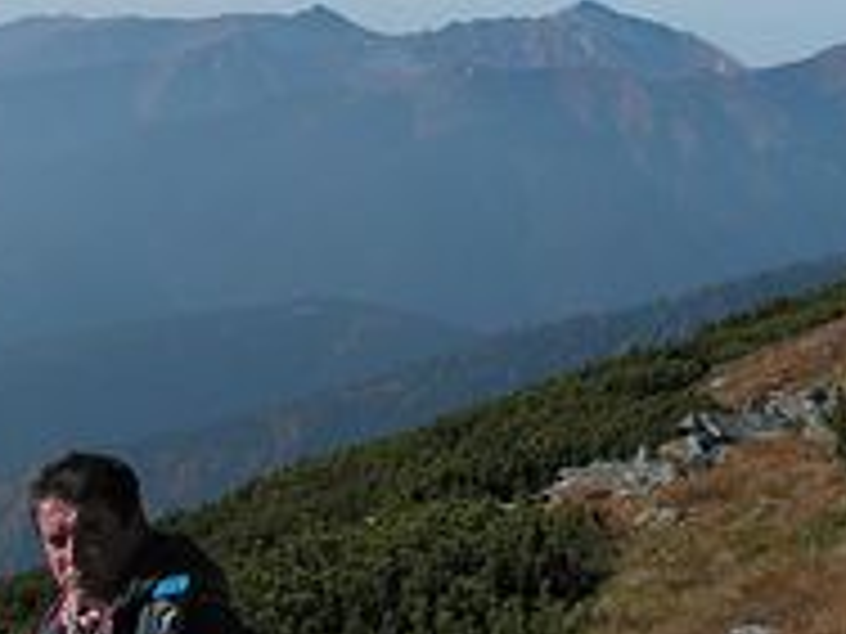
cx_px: 441
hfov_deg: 22.8
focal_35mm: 86
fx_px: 2102
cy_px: 178
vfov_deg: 17.1
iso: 50
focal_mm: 6
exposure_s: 1/1000
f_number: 3.2
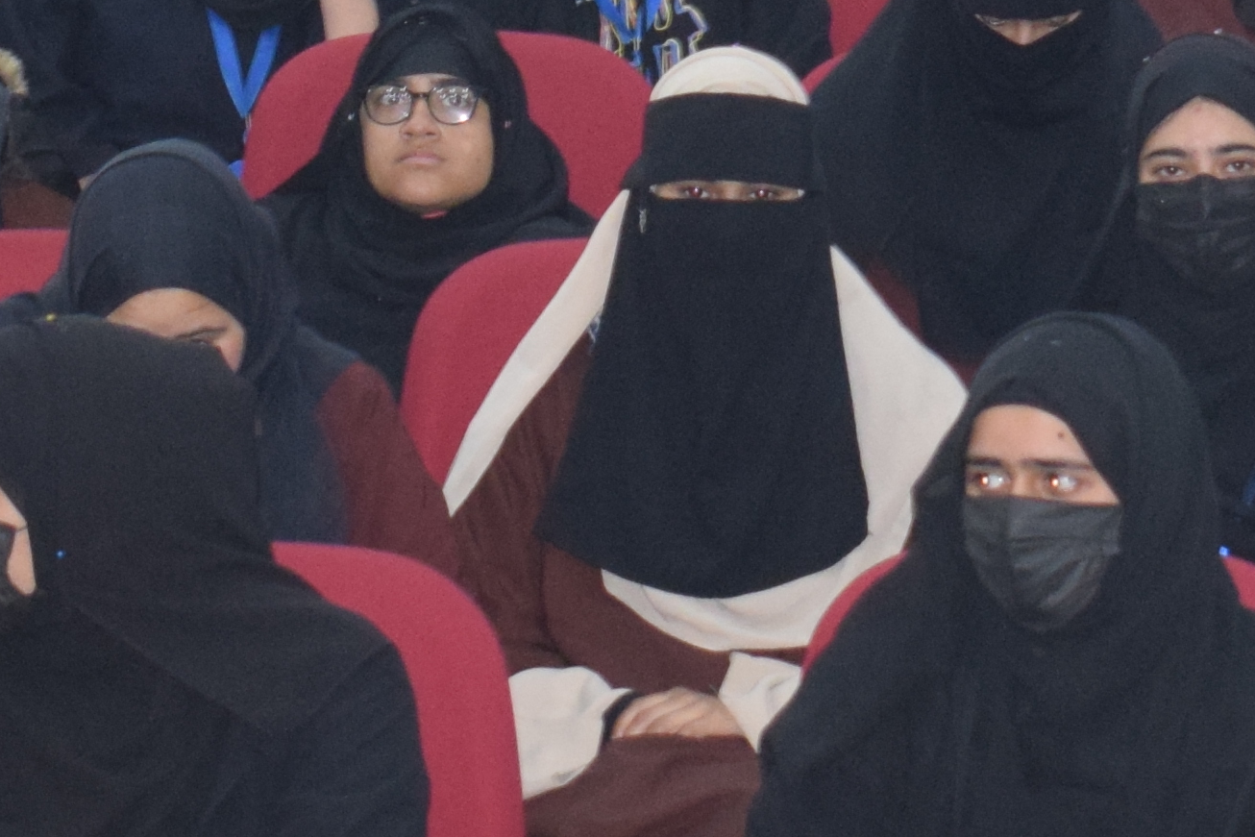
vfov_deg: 5.5
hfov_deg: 8.3
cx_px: 1006
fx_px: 8646
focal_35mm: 248
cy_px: -400
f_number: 4.8
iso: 1100
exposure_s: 1/60
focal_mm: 36
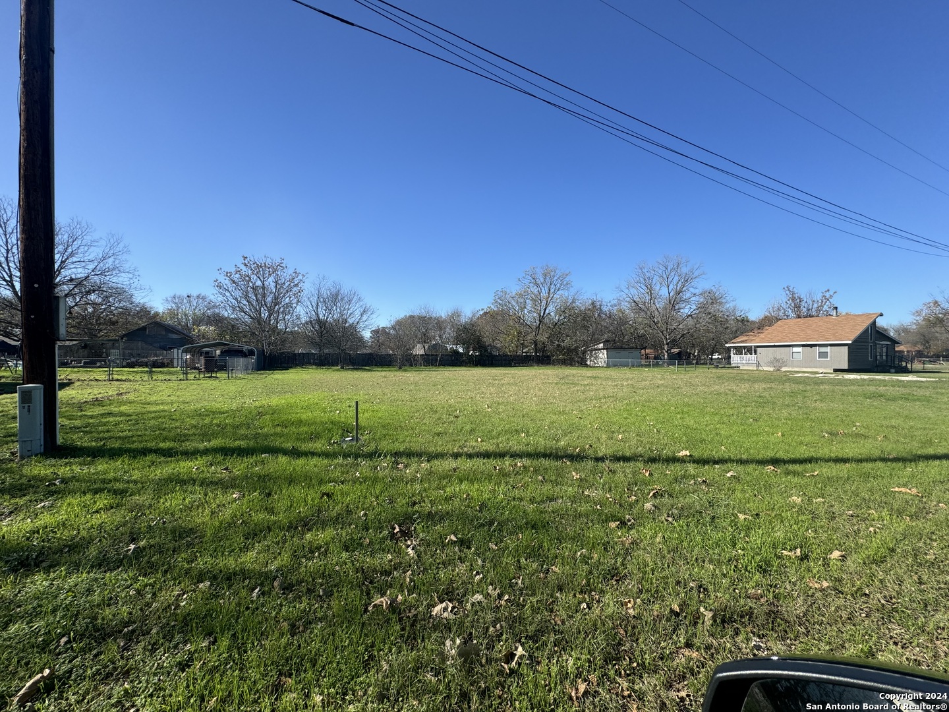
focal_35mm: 14
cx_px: 474
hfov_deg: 102.1
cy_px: 356
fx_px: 384
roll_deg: -0.9
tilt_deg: -1.0
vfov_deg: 85.7
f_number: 2.2
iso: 40
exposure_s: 1/1506
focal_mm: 2.22
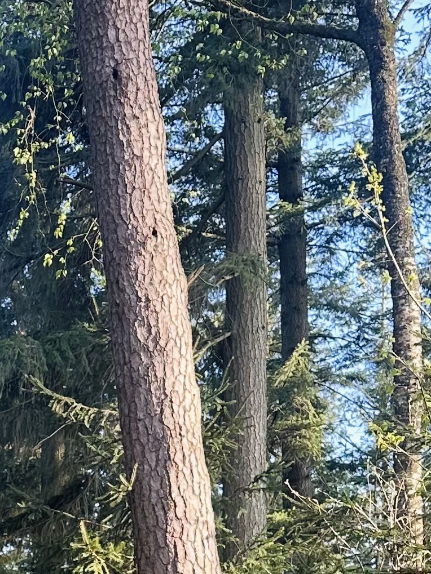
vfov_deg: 18.7
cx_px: -177
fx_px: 1577
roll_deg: +0.2
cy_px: 806
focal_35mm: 95
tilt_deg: +2.9
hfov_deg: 14.7
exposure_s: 1/181
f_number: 1.78
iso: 80
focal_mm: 6.86
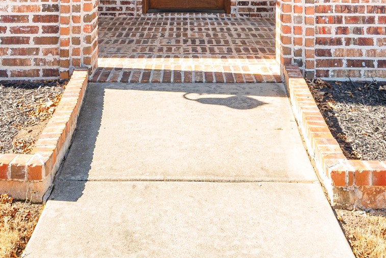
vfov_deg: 25.8
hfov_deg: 42.7
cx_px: 186
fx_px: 493
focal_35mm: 46
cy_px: -60
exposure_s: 1/100
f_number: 7.1
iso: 100
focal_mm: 16
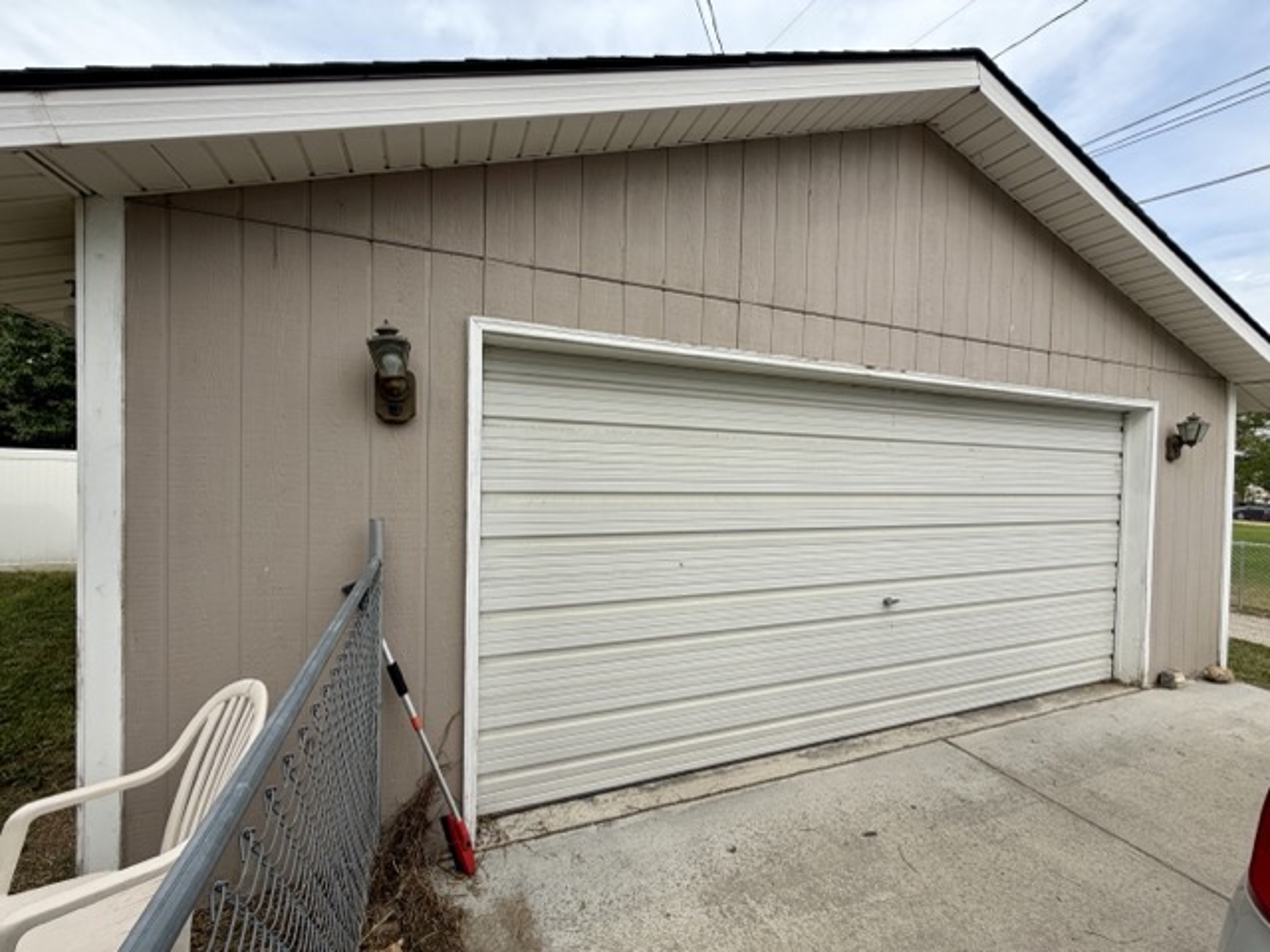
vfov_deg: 85.7
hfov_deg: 102.1
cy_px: 476
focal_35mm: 14
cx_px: 635
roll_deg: -1.4
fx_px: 514
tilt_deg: -1.1
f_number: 2.2
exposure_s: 1/770
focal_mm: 2.22
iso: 32
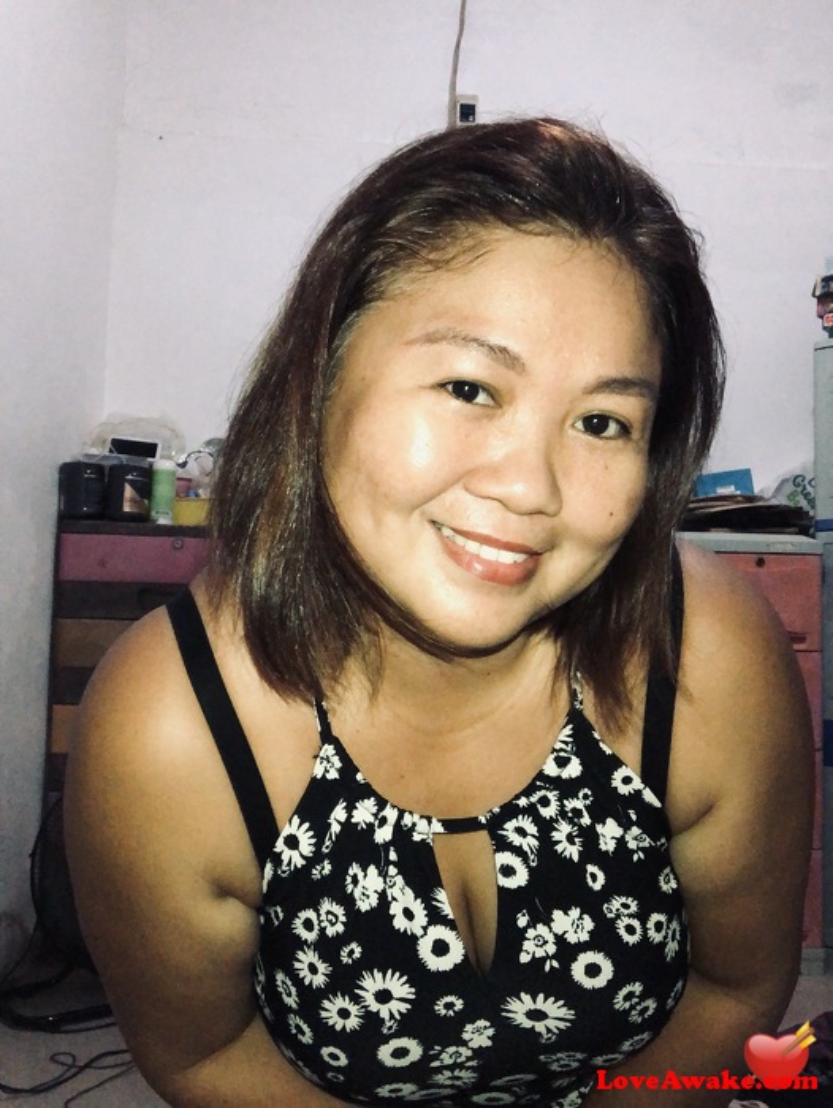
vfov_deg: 56.8
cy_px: 554
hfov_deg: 44.2
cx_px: 416
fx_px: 1025
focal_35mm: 32
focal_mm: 2.87
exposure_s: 1/30
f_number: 2.2
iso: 400
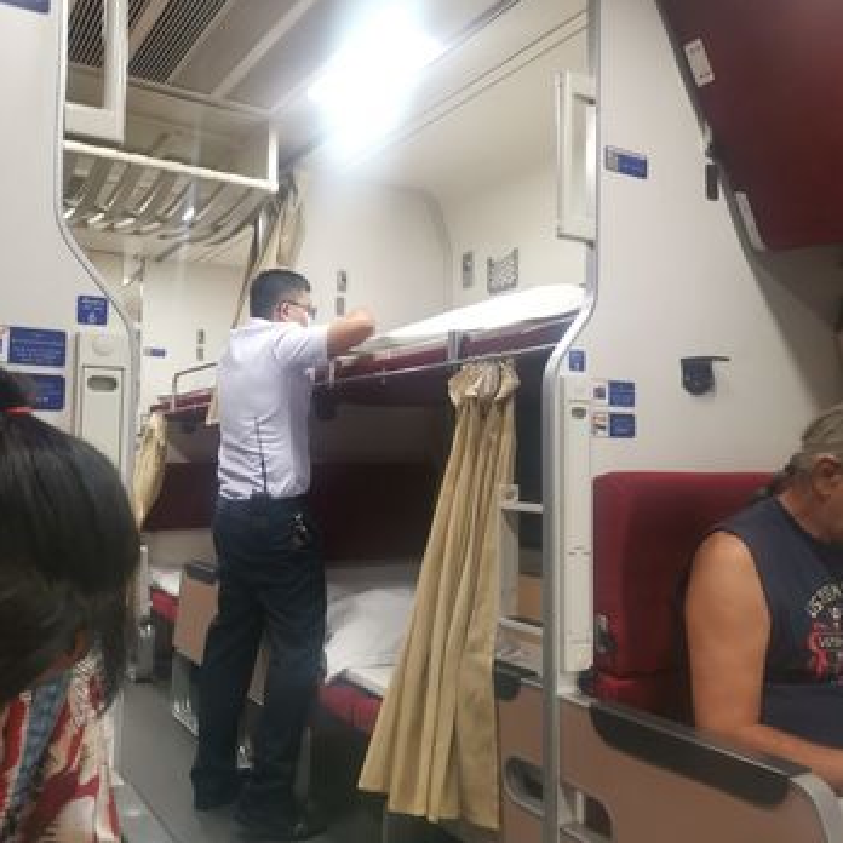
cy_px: 400
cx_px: 422
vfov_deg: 51.1
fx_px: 882
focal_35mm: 32
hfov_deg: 51.1
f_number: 1.8
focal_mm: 5.58
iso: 320
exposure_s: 1/50
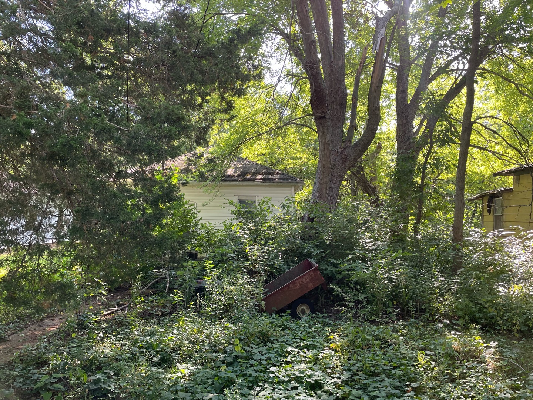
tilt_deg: +1.9
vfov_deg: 53.1
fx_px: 400
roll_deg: +0.0
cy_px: 200
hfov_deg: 67.3
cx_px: 266
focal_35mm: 26
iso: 50
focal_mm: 4.2
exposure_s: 1/121
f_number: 1.6
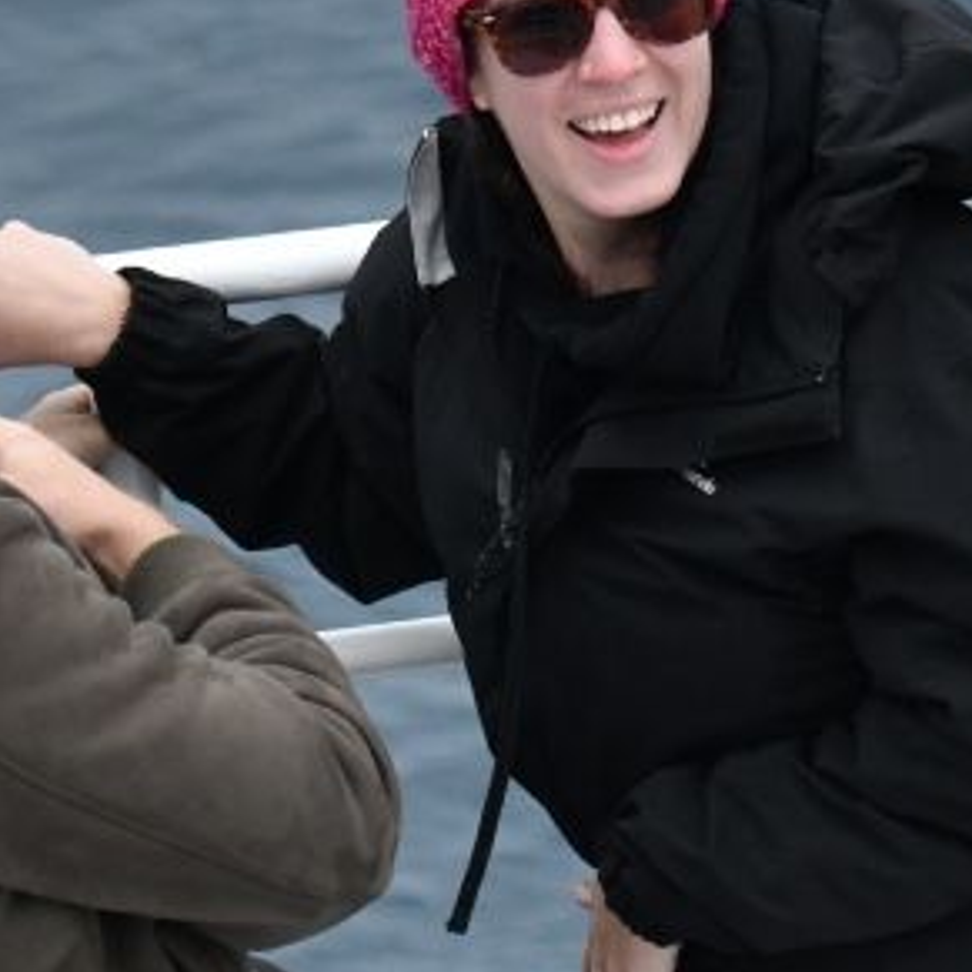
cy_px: 289
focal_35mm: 514
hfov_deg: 3.4
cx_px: 848
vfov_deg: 3.4
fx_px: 16329
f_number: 5.6
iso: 3600
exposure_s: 1/8000
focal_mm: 220
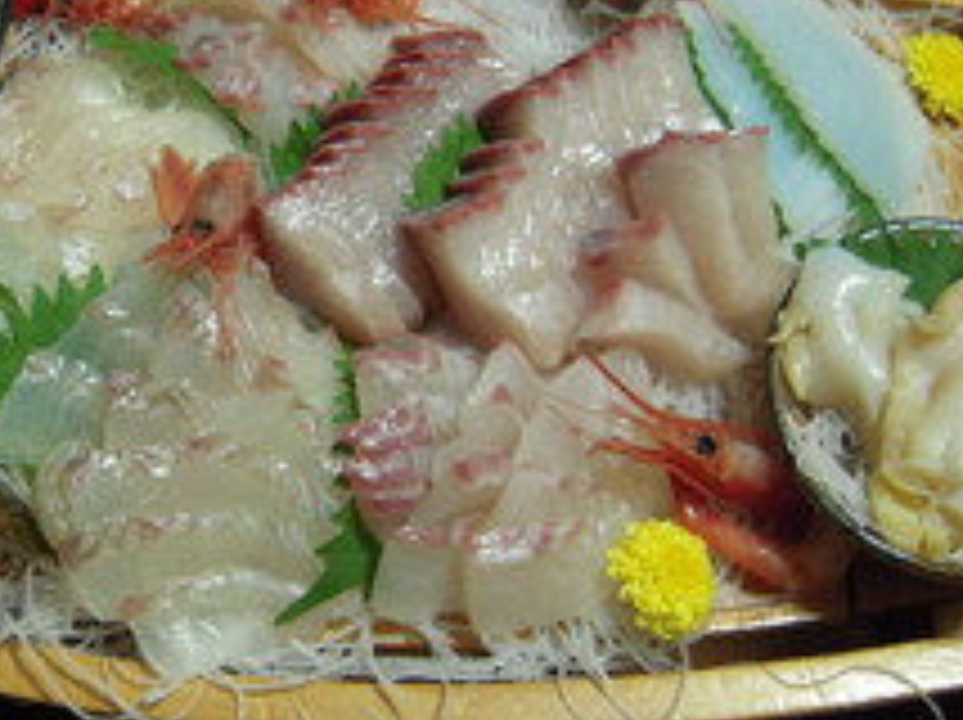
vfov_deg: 24.7
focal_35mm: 59
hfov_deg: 31.6
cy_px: 261
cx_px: 153
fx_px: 1640
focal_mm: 5
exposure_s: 1/25
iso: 400
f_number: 2.7
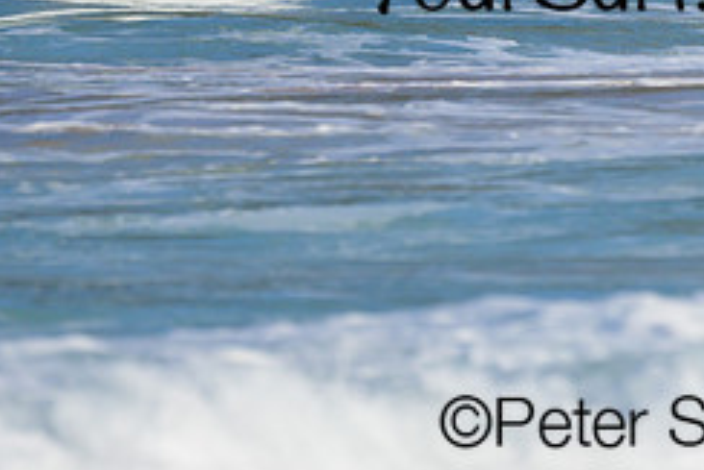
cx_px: 776
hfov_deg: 0.8
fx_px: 51166
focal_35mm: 2615
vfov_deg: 0.5
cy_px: -89
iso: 250
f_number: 6.3
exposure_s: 1/2000
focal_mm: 800
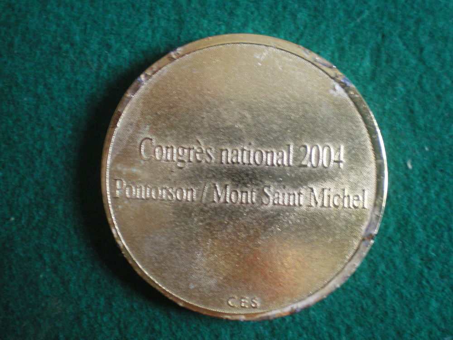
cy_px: 170
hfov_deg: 49.0
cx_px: 226
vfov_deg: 37.7
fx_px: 497
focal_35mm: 38
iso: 400
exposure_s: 1/4
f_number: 3.1
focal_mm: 6.3
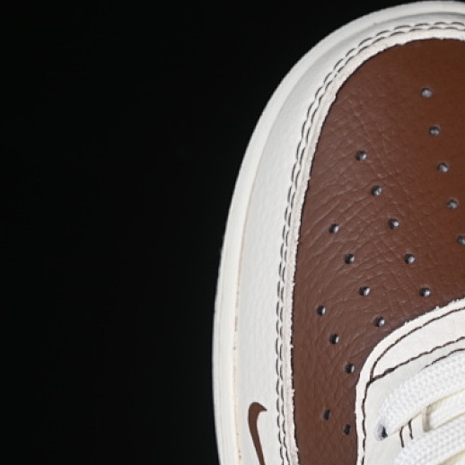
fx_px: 2021
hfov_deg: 13.0
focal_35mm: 133
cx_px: 453
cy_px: 269
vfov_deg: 13.1
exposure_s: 1/100
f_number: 7.1
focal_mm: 50
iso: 160
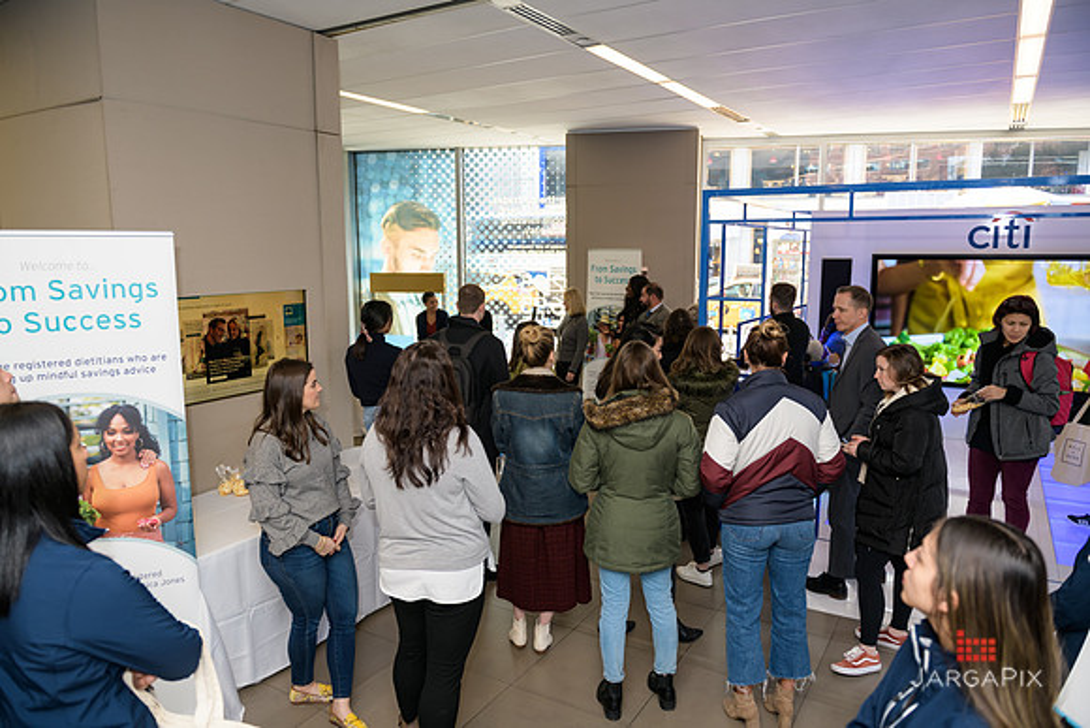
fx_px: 727
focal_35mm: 24
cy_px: 364
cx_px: 545
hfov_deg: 73.7
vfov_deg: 53.2
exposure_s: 1/125
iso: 200
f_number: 3.2
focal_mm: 24
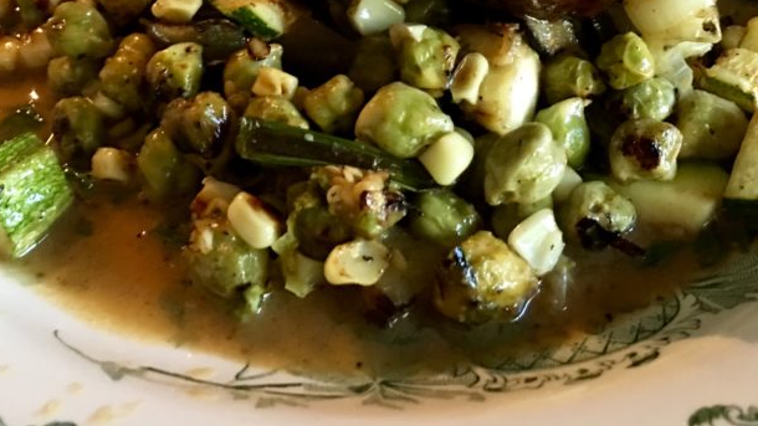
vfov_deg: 21.5
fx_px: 1065
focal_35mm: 53
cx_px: 364
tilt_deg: -36.9
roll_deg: -0.5
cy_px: -36
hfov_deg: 39.2
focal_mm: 4.15
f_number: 2.2
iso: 64
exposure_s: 1/4
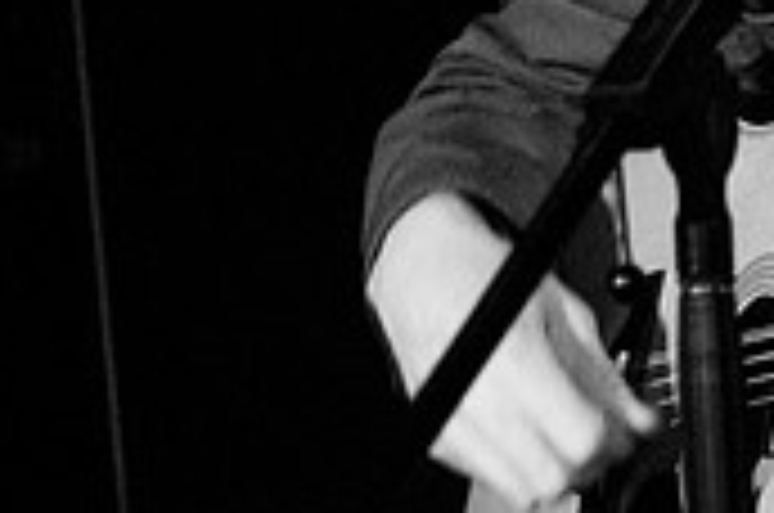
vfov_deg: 6.1
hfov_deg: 9.0
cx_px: 1138
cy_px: -128
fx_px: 4786
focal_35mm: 223
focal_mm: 44
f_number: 2.8
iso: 1600
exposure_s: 1/60
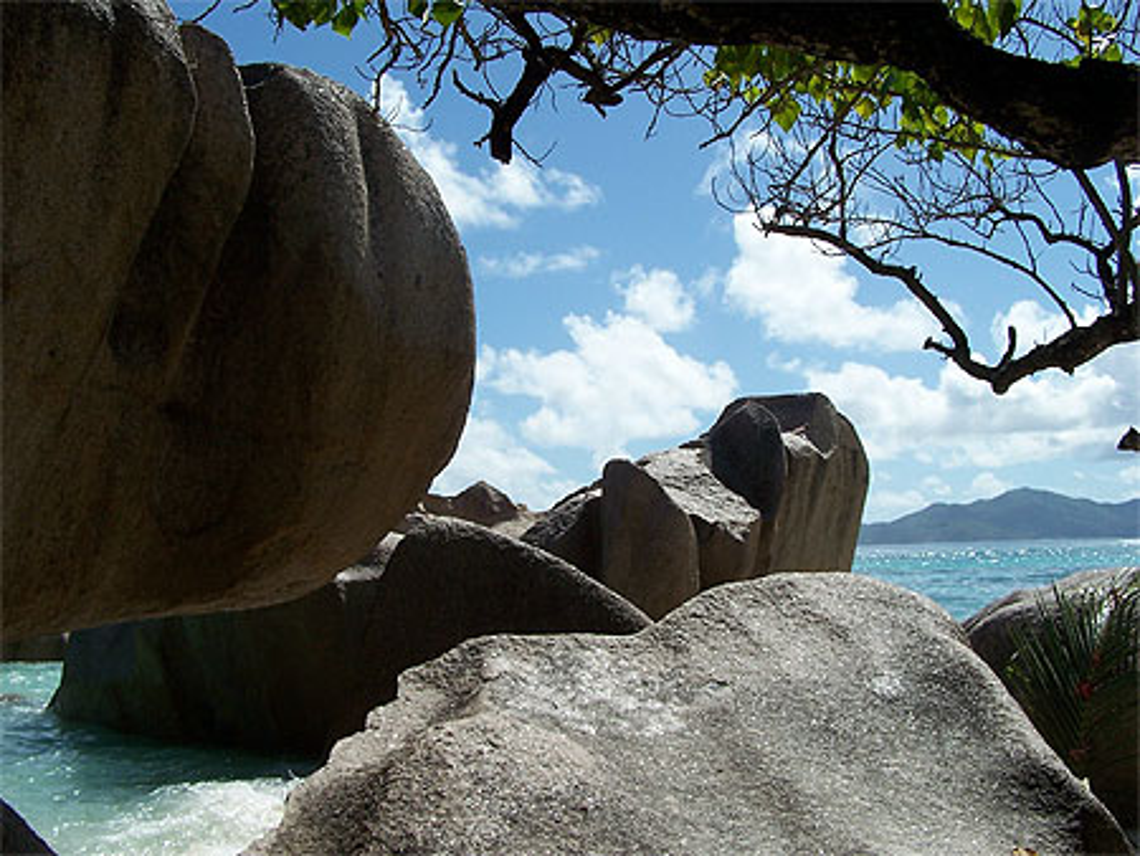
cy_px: 428
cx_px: 570
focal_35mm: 38
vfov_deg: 37.8
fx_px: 1252
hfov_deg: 49.0
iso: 80
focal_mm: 6.3
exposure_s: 1/750
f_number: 5.6
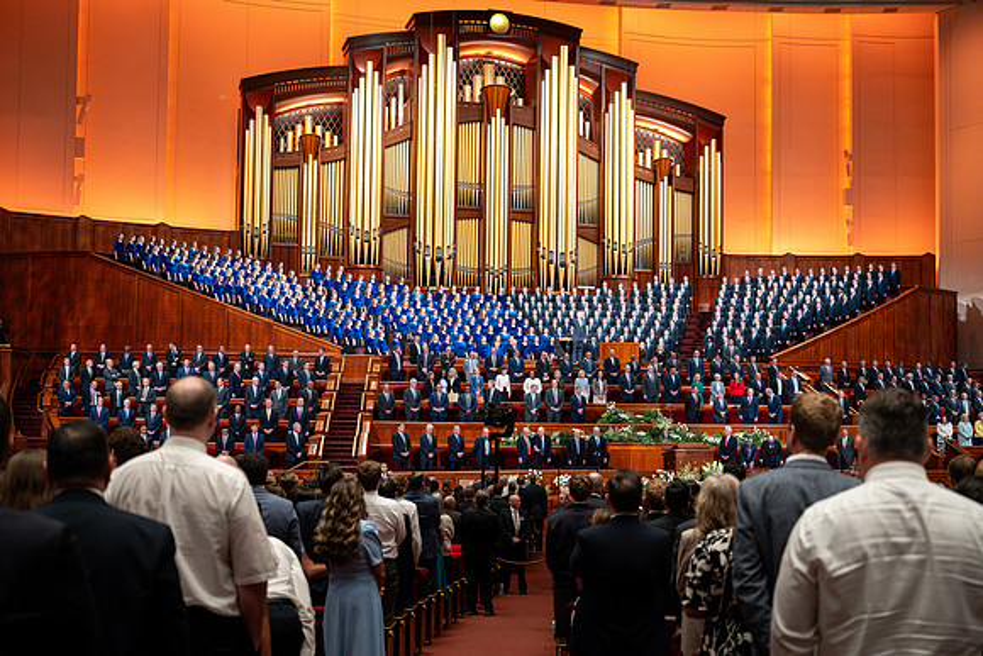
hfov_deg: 44.0
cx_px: 509
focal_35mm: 44
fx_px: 1215
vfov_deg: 30.2
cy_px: 317
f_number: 2.8
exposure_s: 1/160
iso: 1600
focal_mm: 43
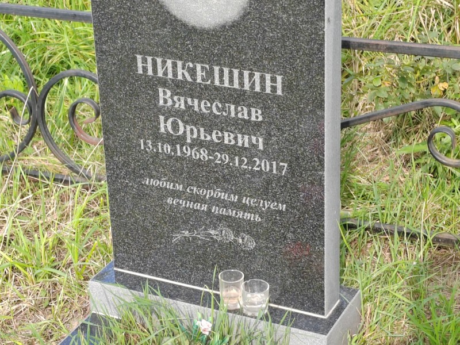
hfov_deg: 21.1
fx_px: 1236
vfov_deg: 15.9
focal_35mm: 93
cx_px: 230
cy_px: 172
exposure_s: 1/280
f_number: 1.9
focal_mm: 5.52
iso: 100
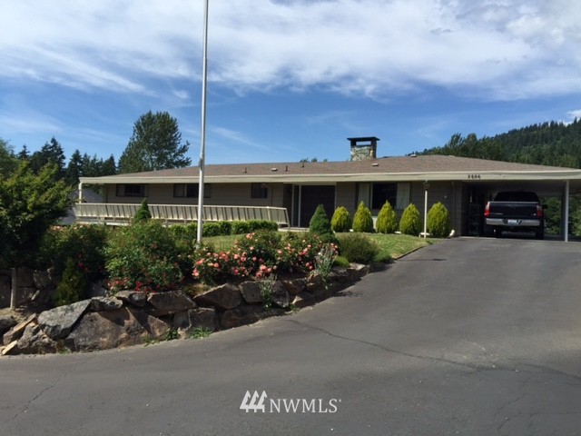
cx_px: 290
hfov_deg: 61.7
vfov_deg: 48.2
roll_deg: -2.6
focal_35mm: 29
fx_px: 487
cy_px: 218
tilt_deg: -0.7
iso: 32
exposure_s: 1/2083
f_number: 2.2
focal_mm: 4.15
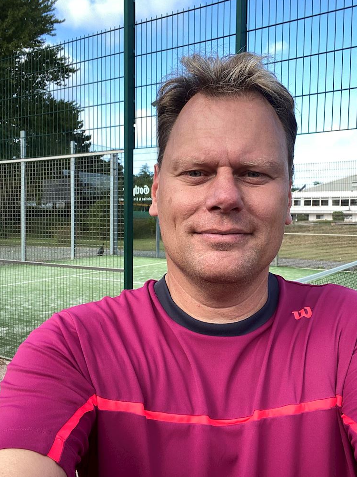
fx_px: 440
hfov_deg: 44.1
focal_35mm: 32
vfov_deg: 56.8
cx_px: 188
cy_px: 233
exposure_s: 1/286
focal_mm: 2.71
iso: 25
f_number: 2.2
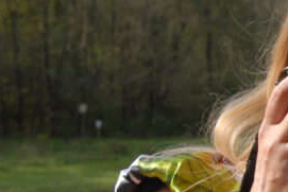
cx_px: 360
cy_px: 142
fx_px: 1089
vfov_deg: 10.1
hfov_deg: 14.5
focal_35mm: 136
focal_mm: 24
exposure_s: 1/250
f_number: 8
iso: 100
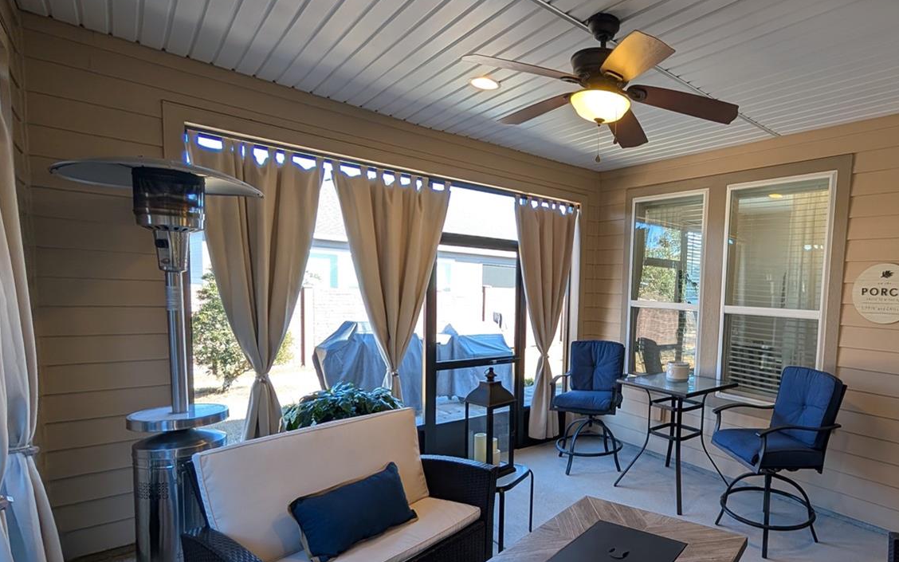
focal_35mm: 18
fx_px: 441
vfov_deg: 64.6
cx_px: 621
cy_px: 328
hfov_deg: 86.9
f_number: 1.7
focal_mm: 2.02
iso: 72
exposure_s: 1/198
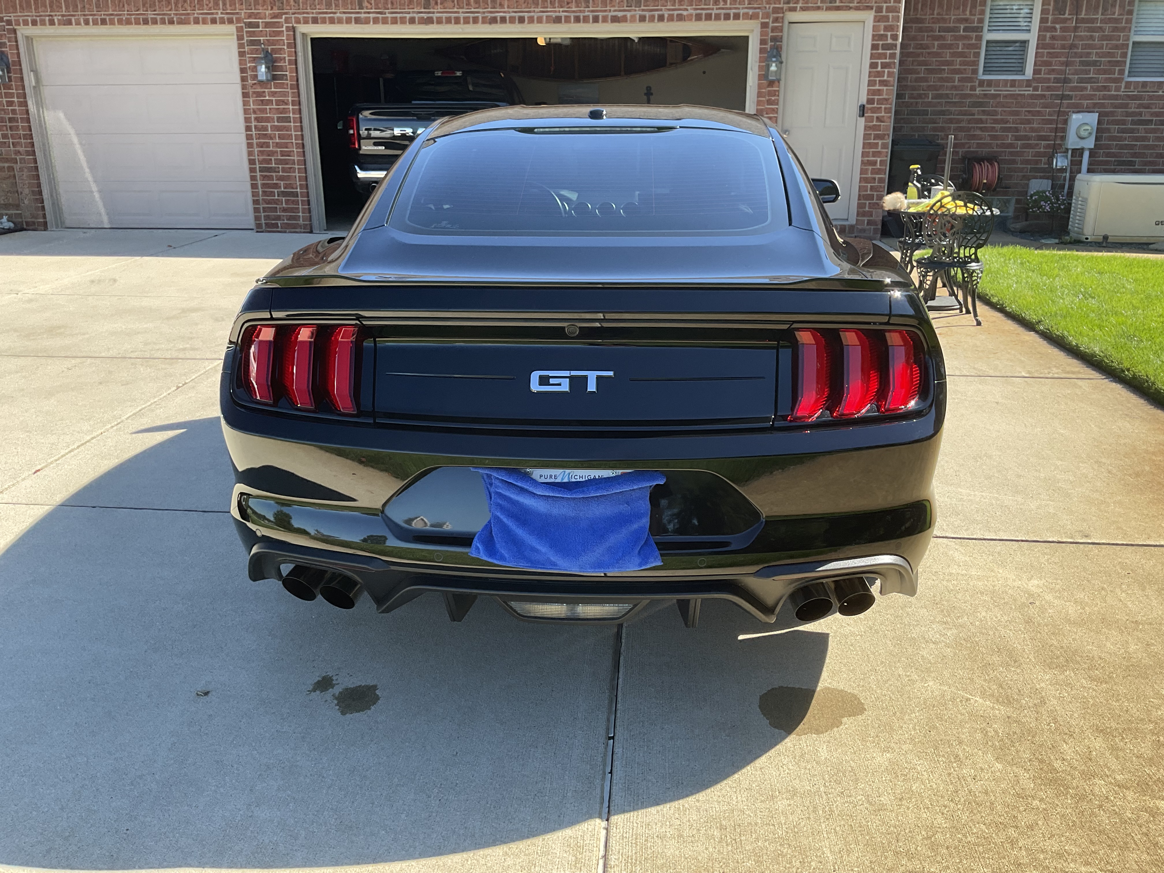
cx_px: 582
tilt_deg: -16.5
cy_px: 436
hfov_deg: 61.7
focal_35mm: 29
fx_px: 975
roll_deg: +0.7
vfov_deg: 48.2
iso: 16
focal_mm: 3
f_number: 1.8
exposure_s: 1/574
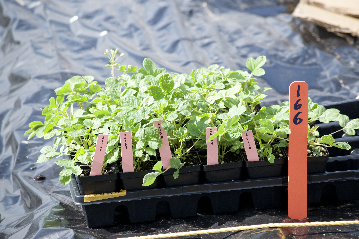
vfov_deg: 7.0
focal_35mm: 195
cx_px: 180
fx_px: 1944
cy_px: 120
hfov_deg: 10.5
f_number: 5.6
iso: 220
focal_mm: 130
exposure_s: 1/500
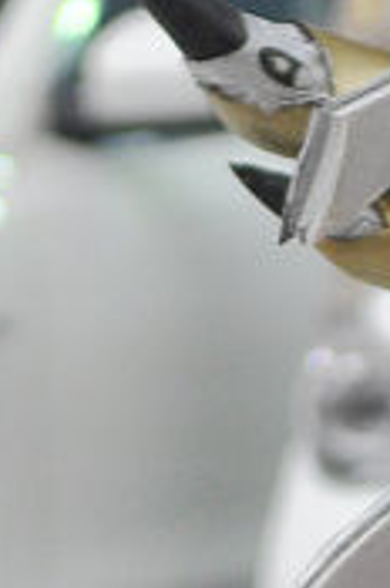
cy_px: 1394
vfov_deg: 2.8
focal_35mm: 721
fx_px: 11762
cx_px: 1165
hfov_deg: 1.9
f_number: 3.2
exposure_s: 1/125
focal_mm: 70
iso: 500
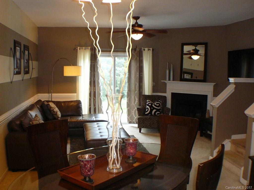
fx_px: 360
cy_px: 95
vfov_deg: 29.7
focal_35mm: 49
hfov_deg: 38.9
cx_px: 127
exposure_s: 1/30
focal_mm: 7.3
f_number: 3.4
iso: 200
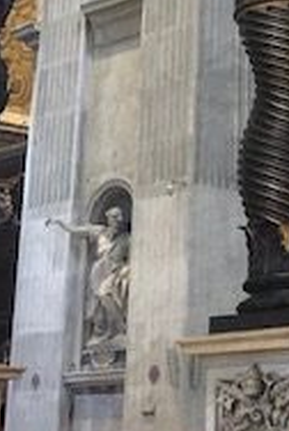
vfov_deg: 19.3
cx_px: 282
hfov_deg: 13.7
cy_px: -96
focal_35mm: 99
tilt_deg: +23.8
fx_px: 1188
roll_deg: -0.1
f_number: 1.8
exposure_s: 1/5
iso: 80
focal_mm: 4
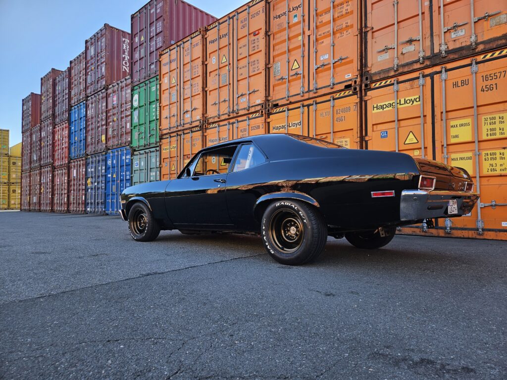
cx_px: 254
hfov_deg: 73.9
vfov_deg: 58.9
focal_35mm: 23
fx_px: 337
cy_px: 190
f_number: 1.8
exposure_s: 1/249
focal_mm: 5.4
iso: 25
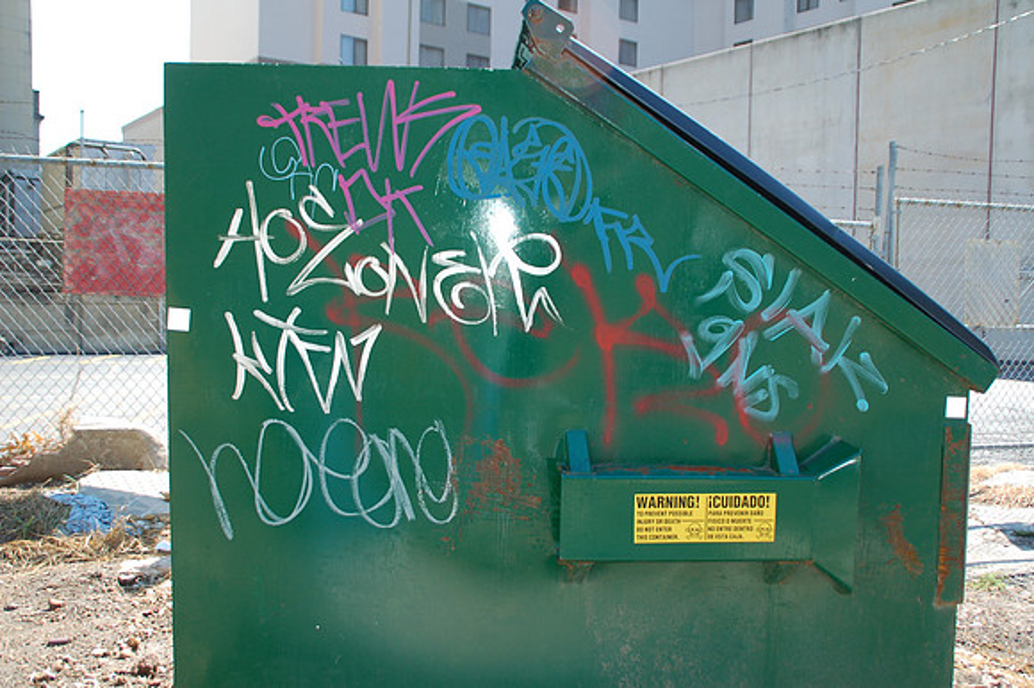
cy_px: 344
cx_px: 517
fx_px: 947
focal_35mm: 33
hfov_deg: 57.3
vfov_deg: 39.9
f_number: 3.8
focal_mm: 22
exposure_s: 1/160
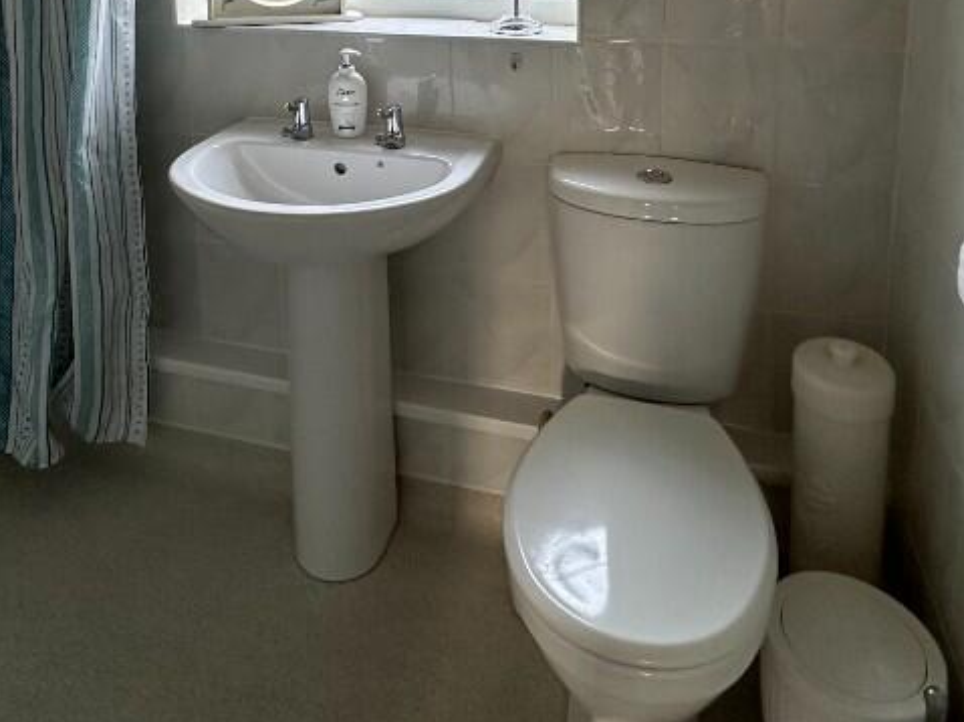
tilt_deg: -8.3
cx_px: 436
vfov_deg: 41.0
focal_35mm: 30
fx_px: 835
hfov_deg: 59.9
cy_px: 4
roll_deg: +0.7
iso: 125
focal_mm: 2.22
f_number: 2.2
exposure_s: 1/99
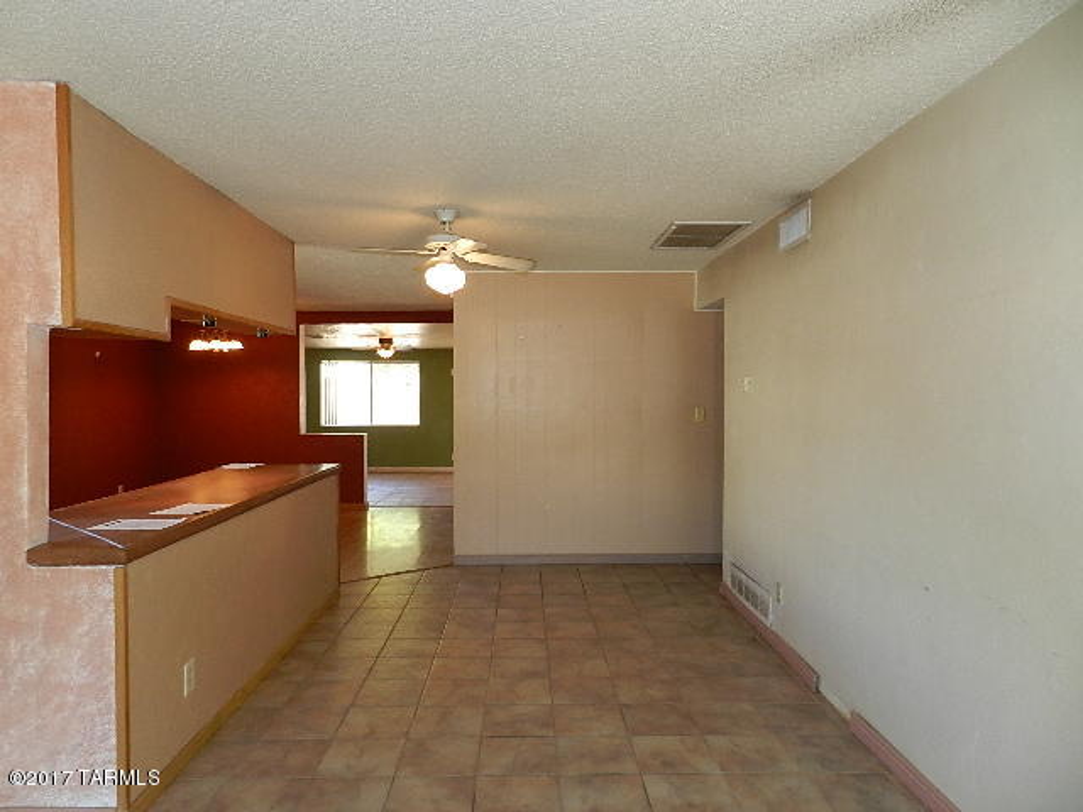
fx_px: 720
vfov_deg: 58.9
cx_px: 542
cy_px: 406
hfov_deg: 73.9
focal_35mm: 23
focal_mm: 4
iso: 200
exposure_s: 1/30
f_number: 3.4
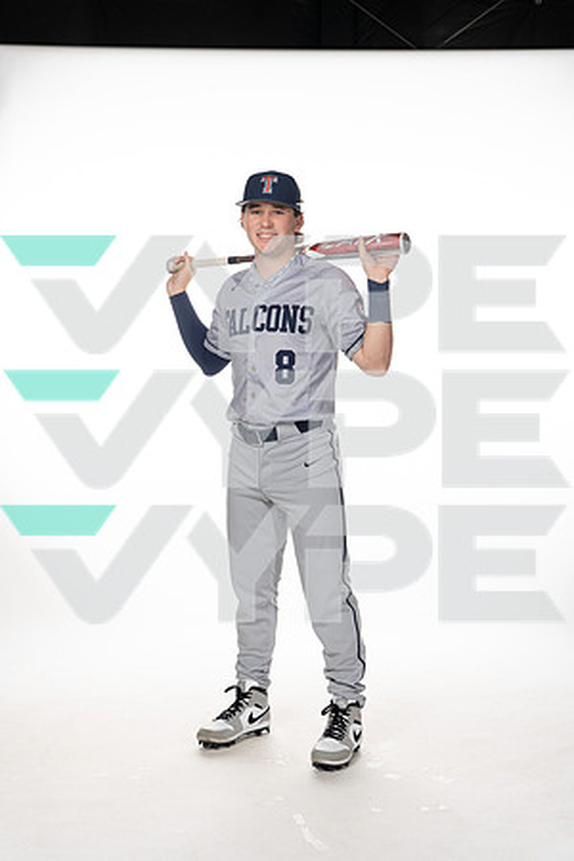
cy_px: 430
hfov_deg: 26.5
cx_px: 287
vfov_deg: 38.9
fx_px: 1220
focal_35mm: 51
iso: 400
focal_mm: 51
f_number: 6.3
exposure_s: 1/250
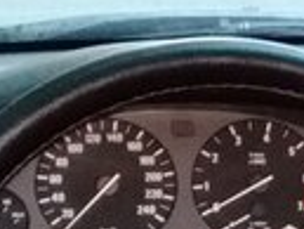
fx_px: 1389
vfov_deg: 9.3
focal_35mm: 158
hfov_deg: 11.5
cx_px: 570
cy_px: 268
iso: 500
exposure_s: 1/33
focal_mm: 3.3
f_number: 2.2
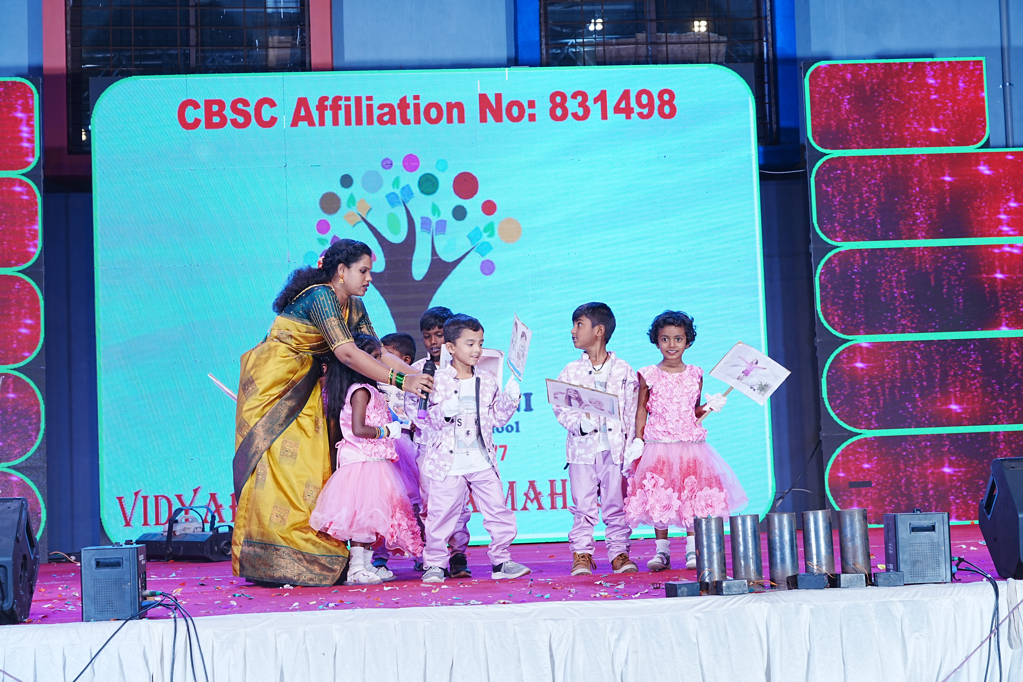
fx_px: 1989
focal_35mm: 70
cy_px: 341
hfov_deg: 28.8
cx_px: 512
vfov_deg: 19.5
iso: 400
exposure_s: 1/160
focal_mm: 70
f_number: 6.3
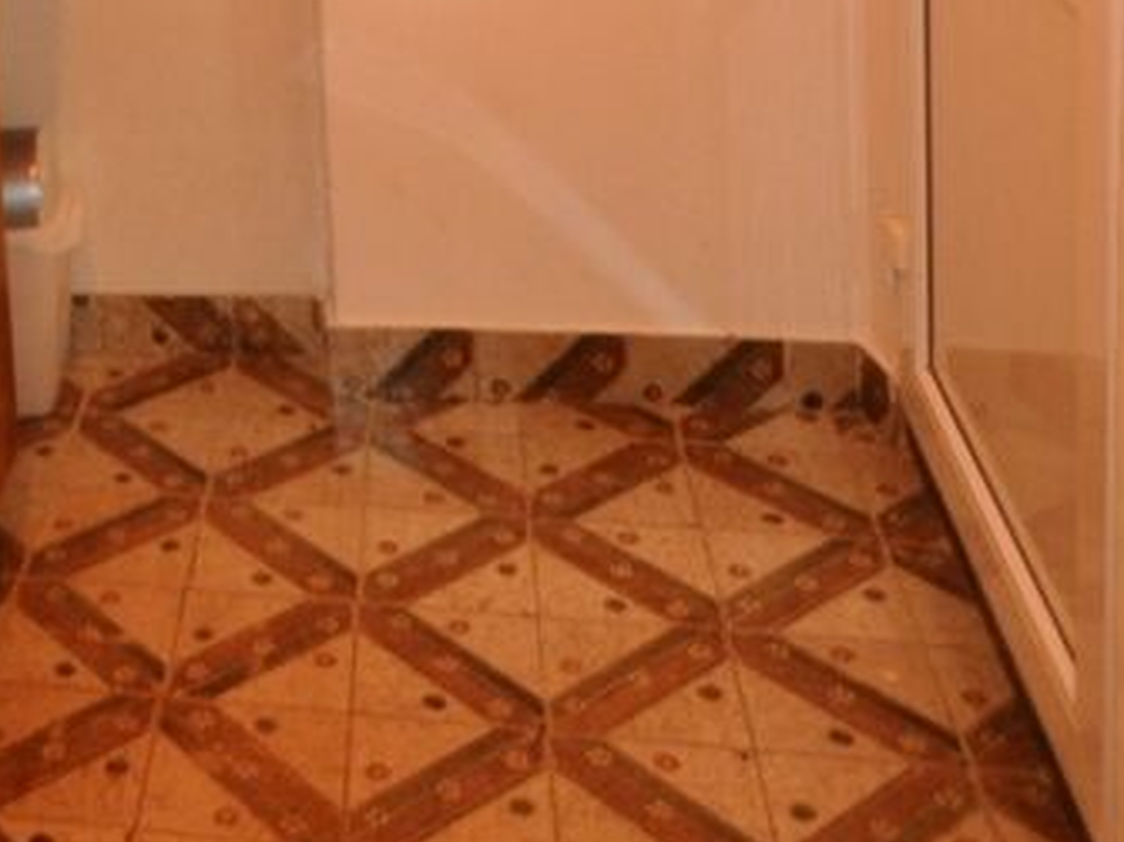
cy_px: -292
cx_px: -10
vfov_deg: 23.1
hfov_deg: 32.1
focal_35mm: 55
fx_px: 1785
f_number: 3.5
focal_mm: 10
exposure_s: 1/60
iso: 800
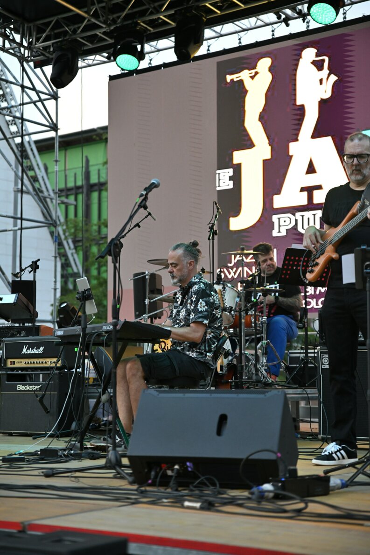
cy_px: 278
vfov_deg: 28.8
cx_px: 185
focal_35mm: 70
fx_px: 1079
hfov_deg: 19.5
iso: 800
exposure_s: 1/640
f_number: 2.8
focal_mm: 70
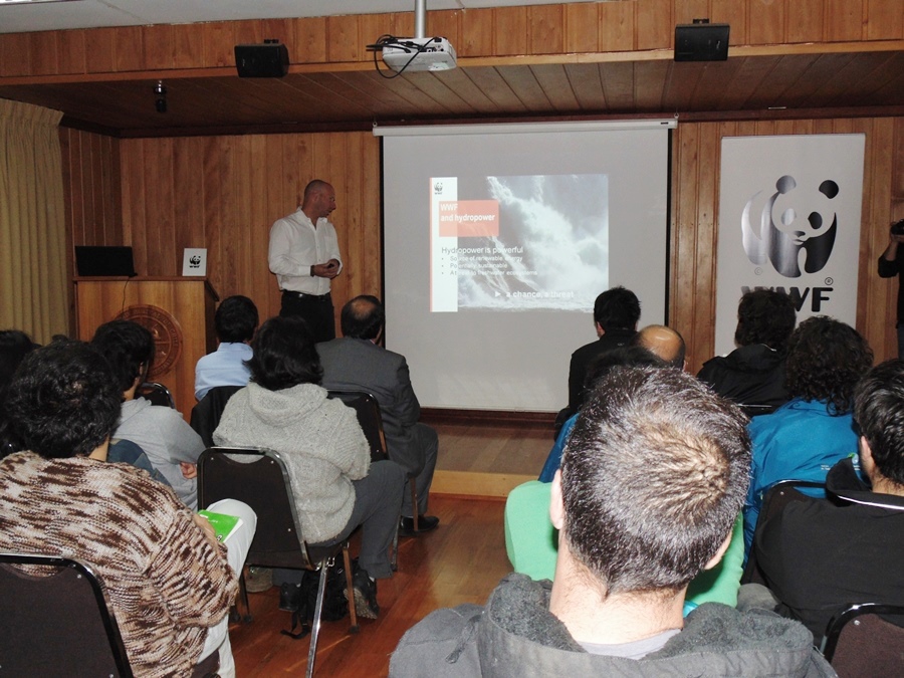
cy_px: 339
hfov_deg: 54.0
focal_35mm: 34
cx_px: 452
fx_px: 888
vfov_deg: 41.8
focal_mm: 6.2
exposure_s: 1/50
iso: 400
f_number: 3.4
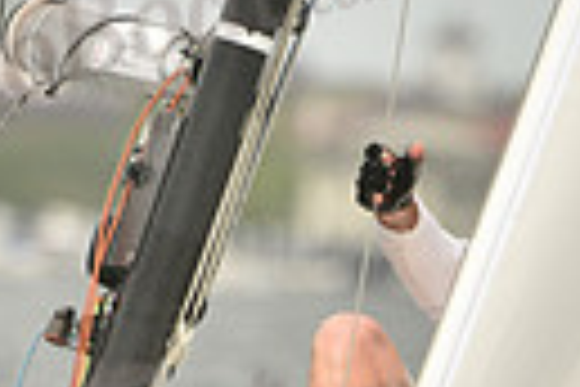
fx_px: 28901
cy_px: 628
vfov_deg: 0.8
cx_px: 643
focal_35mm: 1794
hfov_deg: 1.1
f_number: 6.3
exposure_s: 1/1250
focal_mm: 400
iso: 320
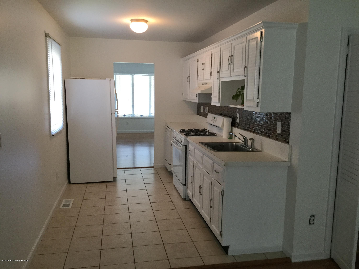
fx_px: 321
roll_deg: -0.9
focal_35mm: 31
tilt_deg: -8.6
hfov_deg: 58.4
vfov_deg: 45.4
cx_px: 180
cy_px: 134
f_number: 2.4
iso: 80
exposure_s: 1/30
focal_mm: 3.3
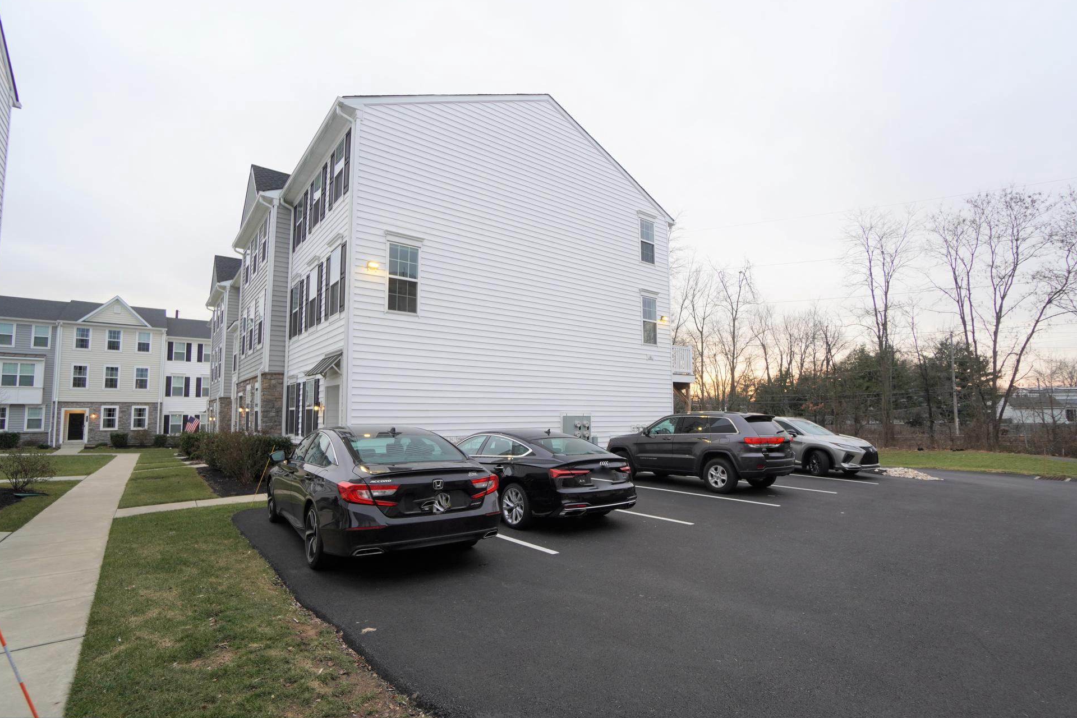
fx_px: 479
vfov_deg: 73.7
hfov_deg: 96.7
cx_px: 550
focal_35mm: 16
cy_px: 376
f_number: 4
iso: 125
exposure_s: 1/60
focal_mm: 10
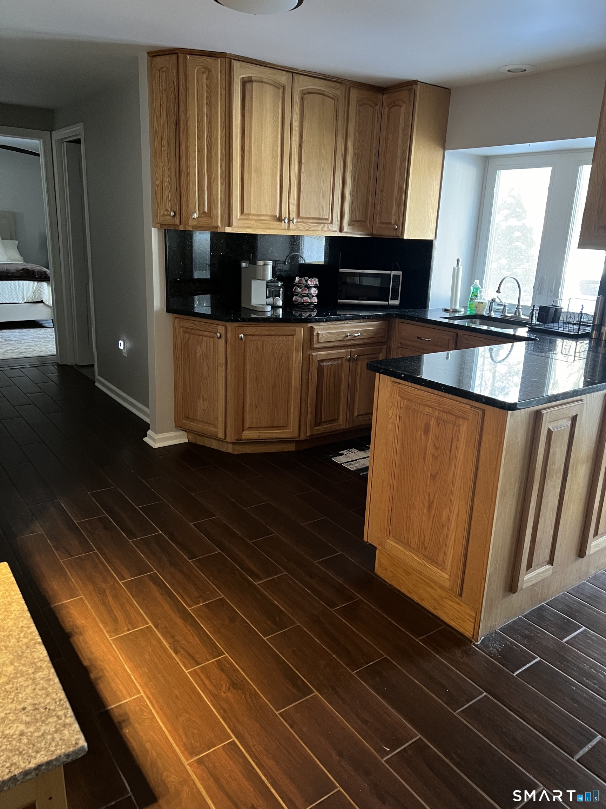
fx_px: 607
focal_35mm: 26
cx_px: 303
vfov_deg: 67.3
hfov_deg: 53.1
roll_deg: -2.3
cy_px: 404
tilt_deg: -16.4
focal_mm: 5.7
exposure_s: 1/30
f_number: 1.5
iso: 500
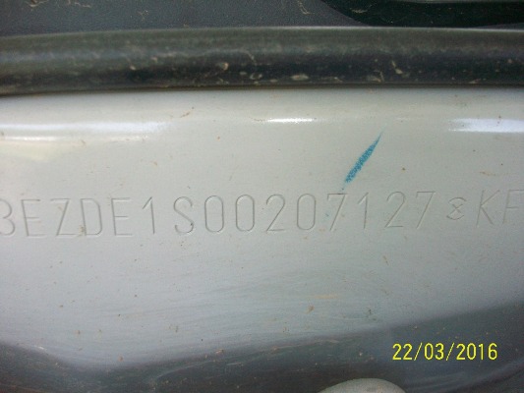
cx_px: 262
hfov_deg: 56.8
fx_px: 485
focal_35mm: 32
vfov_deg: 44.2
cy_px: 196
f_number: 2.8
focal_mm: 5.7
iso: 120
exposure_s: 1/100
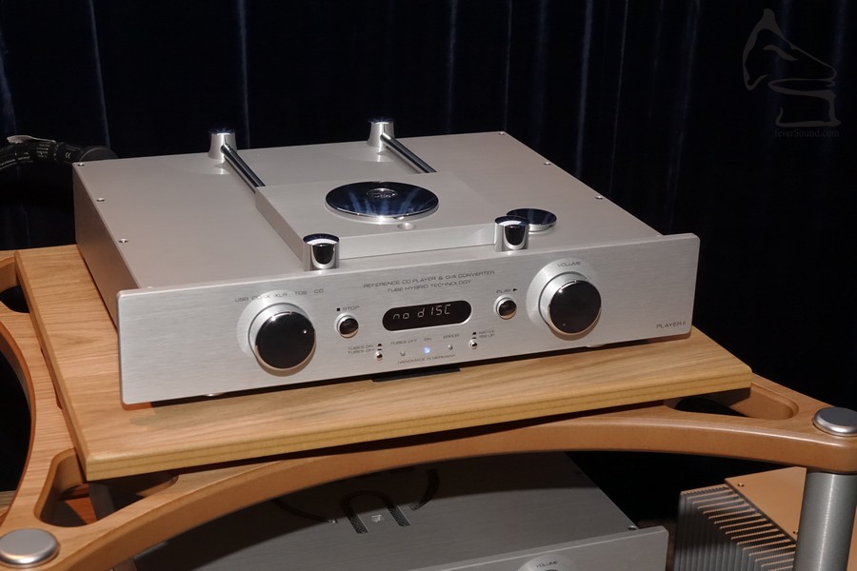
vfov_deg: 21.2
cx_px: 428
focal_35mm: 64
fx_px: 1523
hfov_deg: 31.4
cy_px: 286
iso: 1600
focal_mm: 23.32
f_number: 4
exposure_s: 1/125
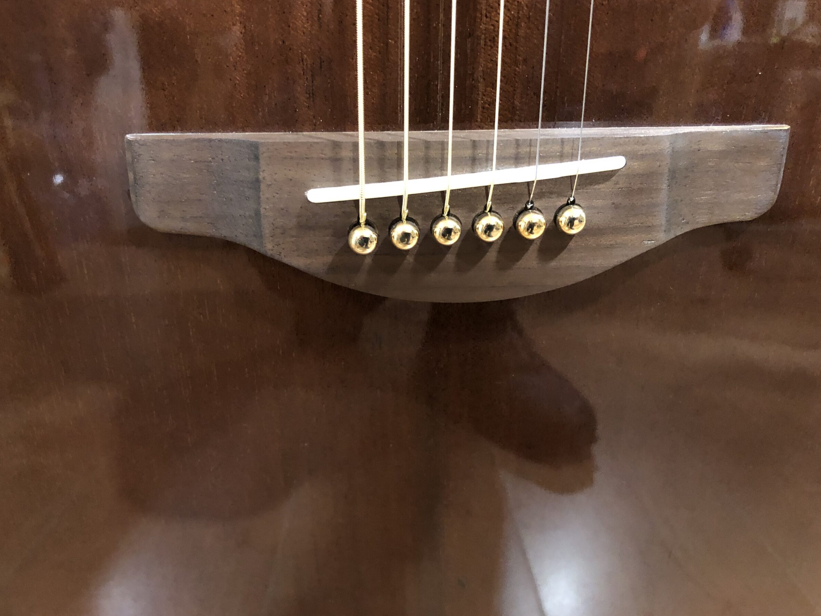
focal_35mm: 30
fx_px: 712
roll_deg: -1.3
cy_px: 296
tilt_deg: -36.5
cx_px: 405
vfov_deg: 46.8
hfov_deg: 60.0
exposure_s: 1/4
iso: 100
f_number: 1.8
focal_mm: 3.99
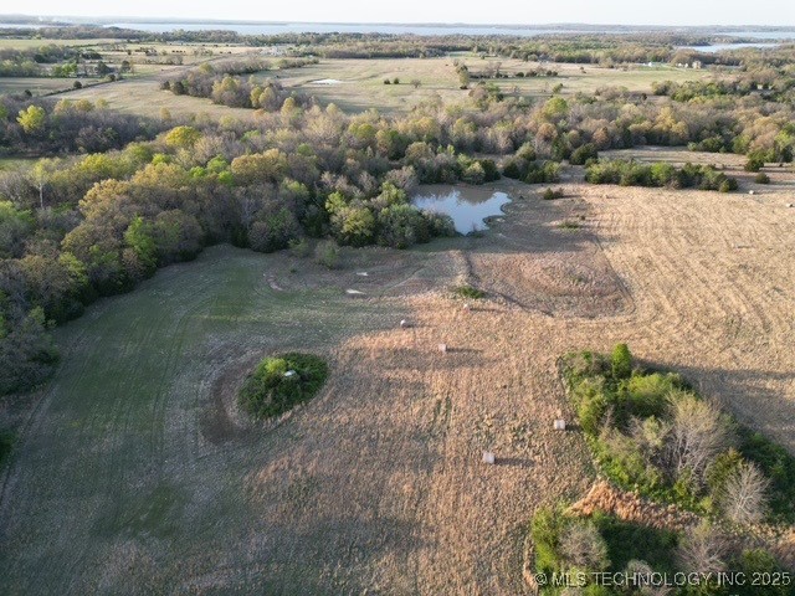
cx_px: 398
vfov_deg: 56.8
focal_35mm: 24
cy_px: 298
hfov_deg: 71.6
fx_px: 551
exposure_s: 1/500
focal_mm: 6.72
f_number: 1.7
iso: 200
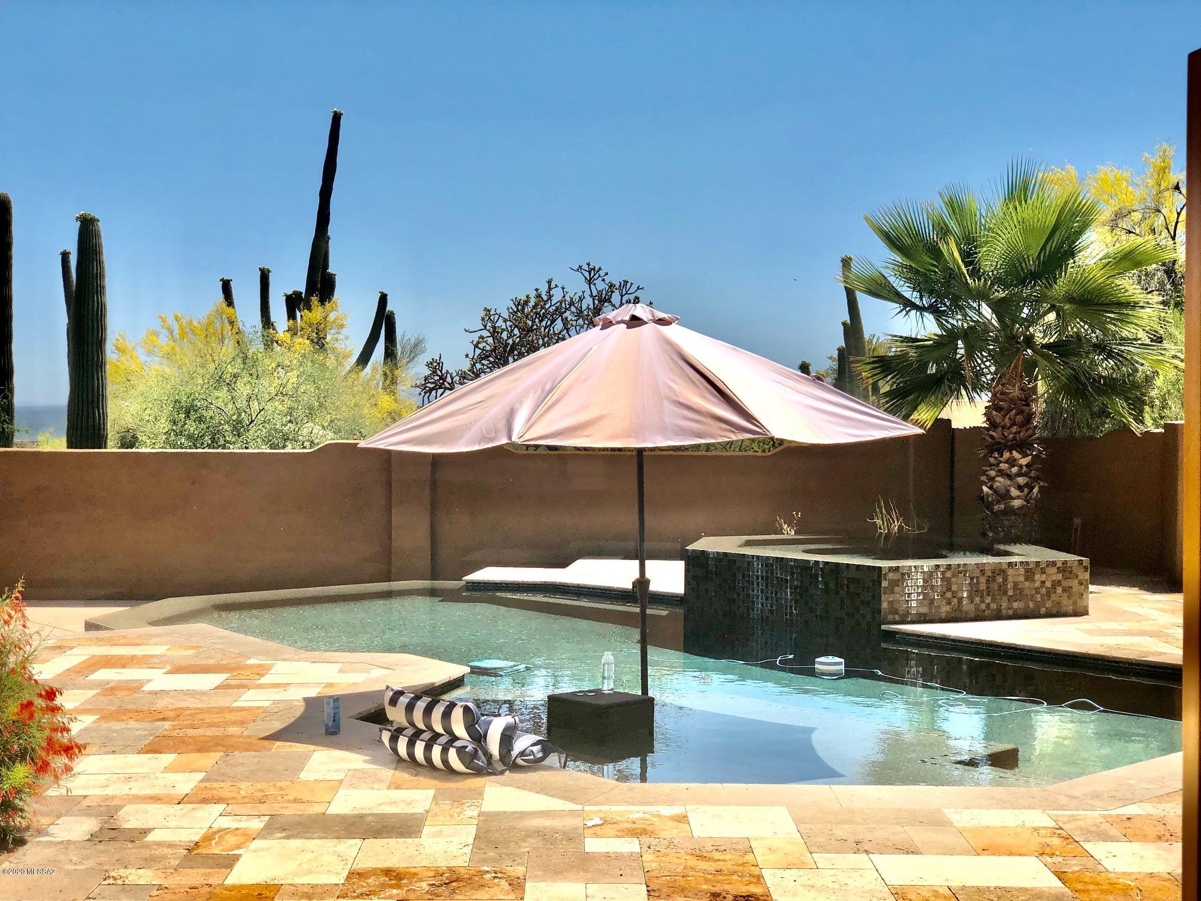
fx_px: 1804
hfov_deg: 36.8
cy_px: 450
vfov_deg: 28.0
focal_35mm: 52
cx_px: 600
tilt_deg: -1.5
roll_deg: -0.3
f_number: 2.4
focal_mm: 6
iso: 16
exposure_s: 1/1312
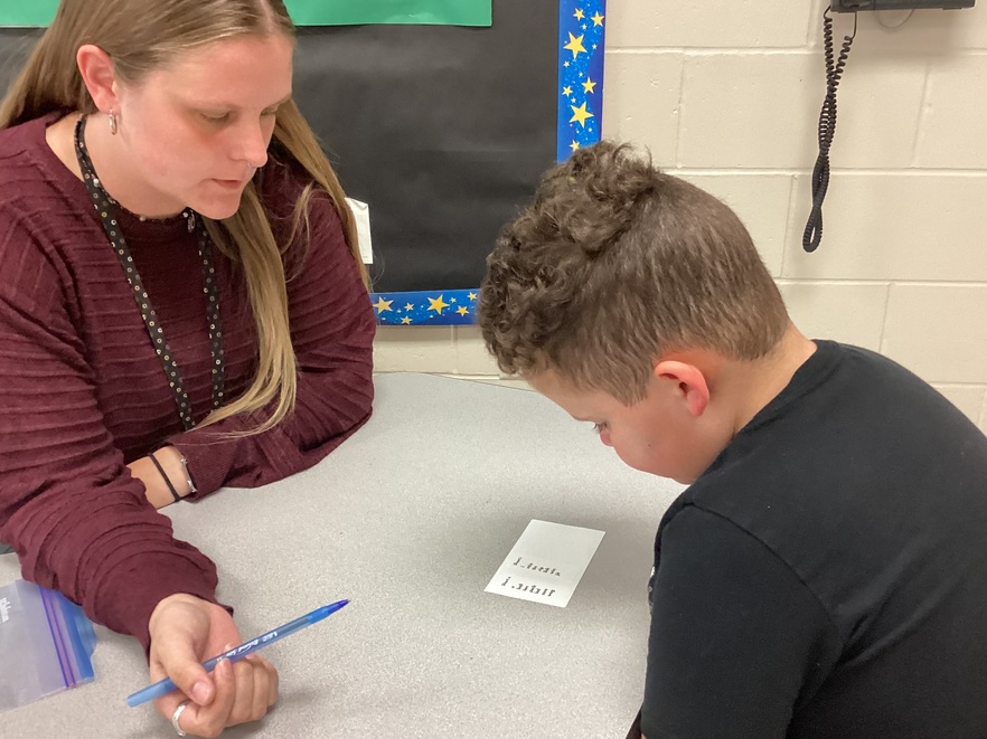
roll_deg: +0.2
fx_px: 1026
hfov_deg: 51.3
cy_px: 387
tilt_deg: -24.2
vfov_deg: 39.6
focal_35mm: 36
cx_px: 518
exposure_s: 1/60
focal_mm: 3.3
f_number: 2.4
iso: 250
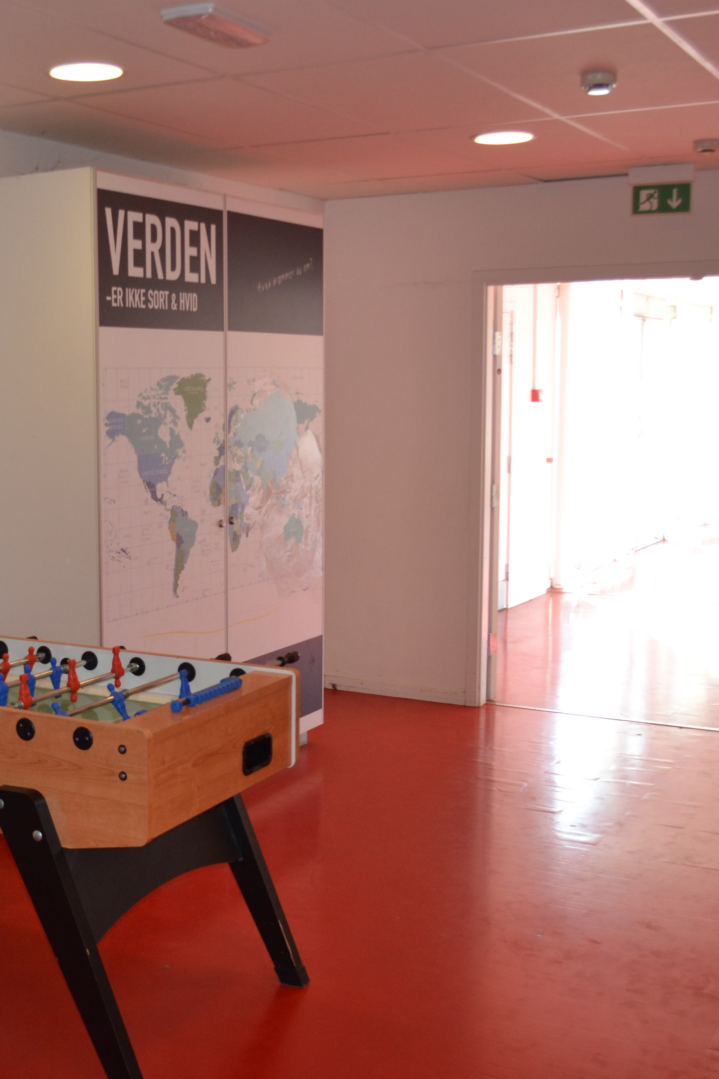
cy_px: 548
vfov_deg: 42.7
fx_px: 1378
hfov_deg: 28.2
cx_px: 80
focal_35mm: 46
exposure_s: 1/100
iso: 400
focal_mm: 20
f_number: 4
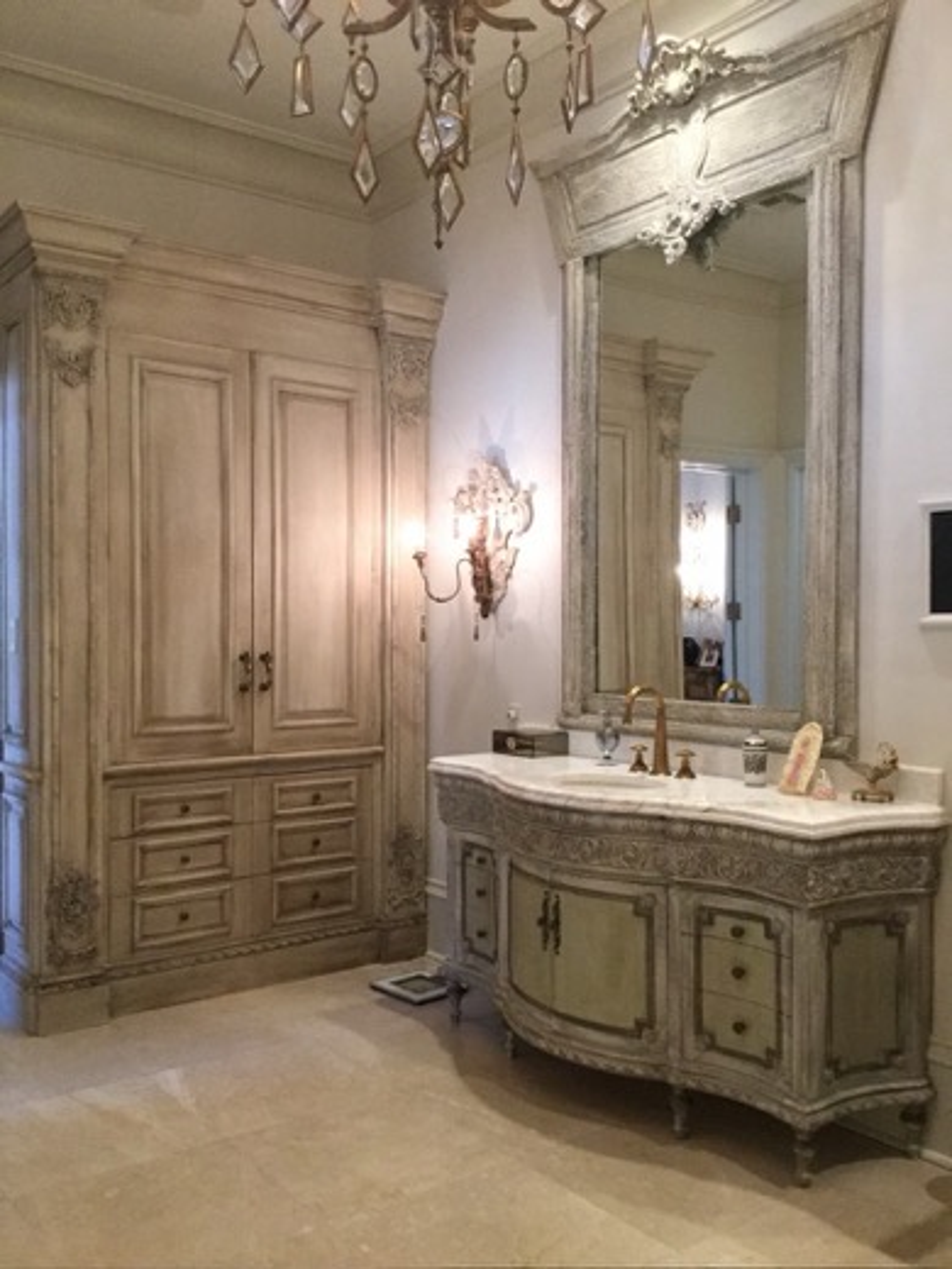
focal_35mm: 31
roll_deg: +0.7
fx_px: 1137
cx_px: 476
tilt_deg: -2.2
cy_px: 634
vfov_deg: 58.4
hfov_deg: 45.4
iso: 200
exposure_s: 1/30
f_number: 2.4
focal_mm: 3.3
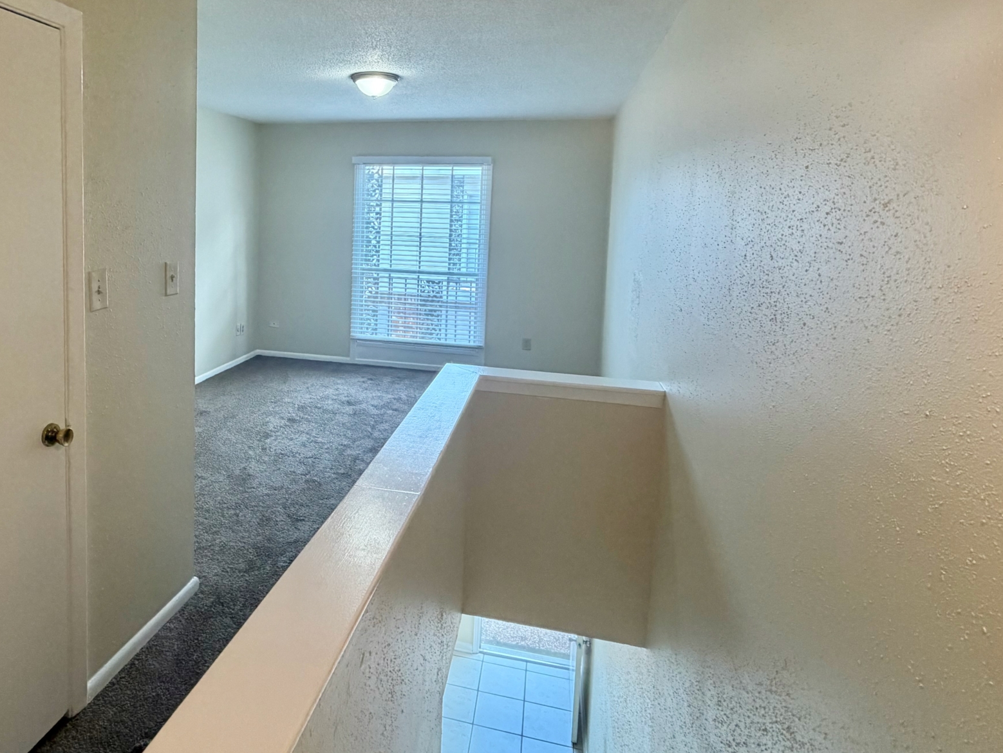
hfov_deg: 72.6
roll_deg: -1.7
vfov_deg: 58.0
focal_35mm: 23
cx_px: 371
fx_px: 667
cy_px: 270
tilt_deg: -5.1
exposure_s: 1/120
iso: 320
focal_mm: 2.22
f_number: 2.2
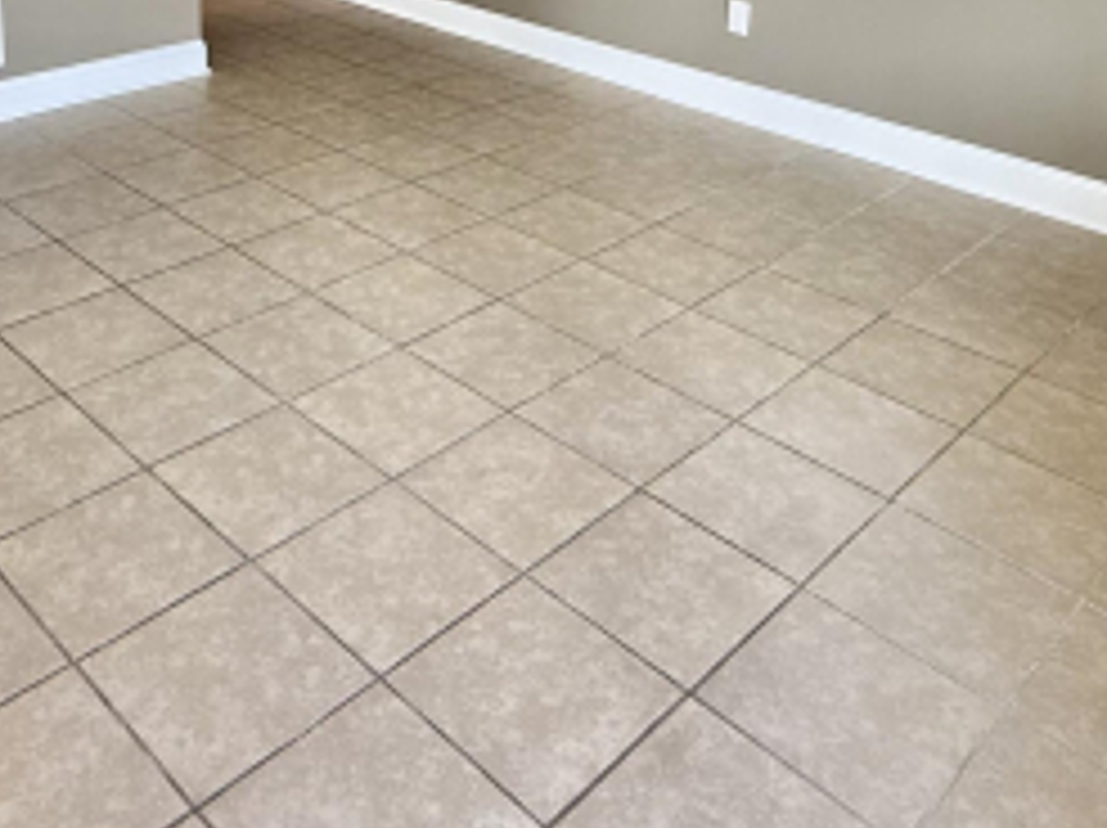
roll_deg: -1.6
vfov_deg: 33.6
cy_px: -45
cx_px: 407
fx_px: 1214
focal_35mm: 38
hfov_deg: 48.5
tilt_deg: -11.8
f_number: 2.2
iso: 80
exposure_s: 1/99
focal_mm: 2.22
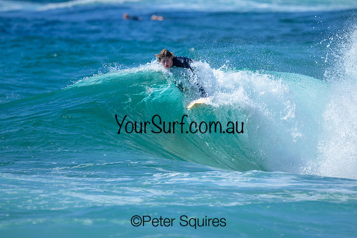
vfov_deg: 1.3
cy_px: 101
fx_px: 10909
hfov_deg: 1.9
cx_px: 166
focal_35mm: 1100
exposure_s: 1/2500
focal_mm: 800
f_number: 6.3
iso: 320
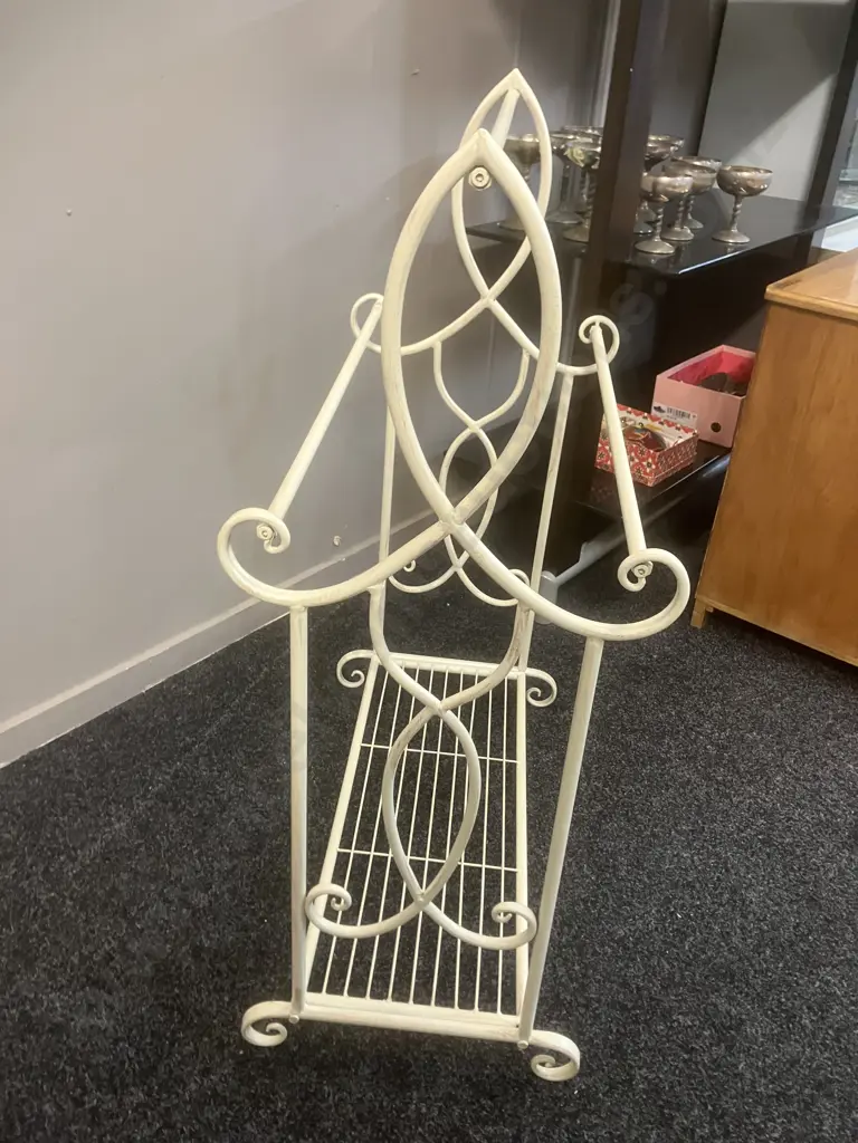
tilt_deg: -29.0
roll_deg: -5.4
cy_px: 572
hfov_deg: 49.7
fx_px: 925
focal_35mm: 28
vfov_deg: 63.4
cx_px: 429
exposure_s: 1/33
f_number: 1.8
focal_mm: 3.99
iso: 250
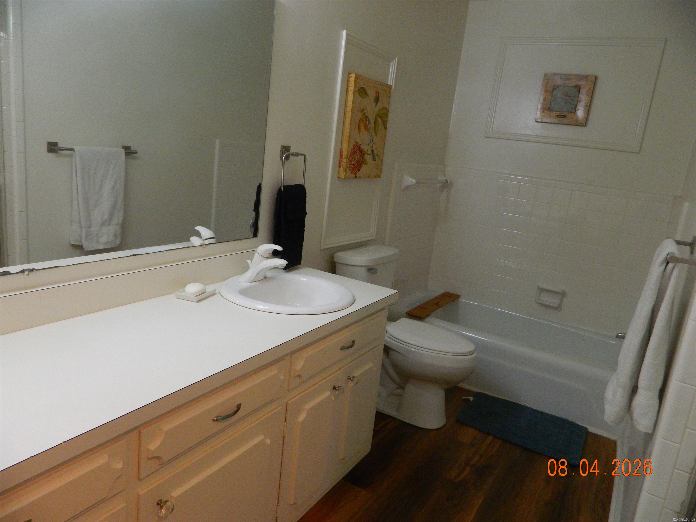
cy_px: 261
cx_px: 348
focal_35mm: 25
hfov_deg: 69.4
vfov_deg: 54.9
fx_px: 503
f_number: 3.1
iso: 250
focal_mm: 4.5
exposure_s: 1/30
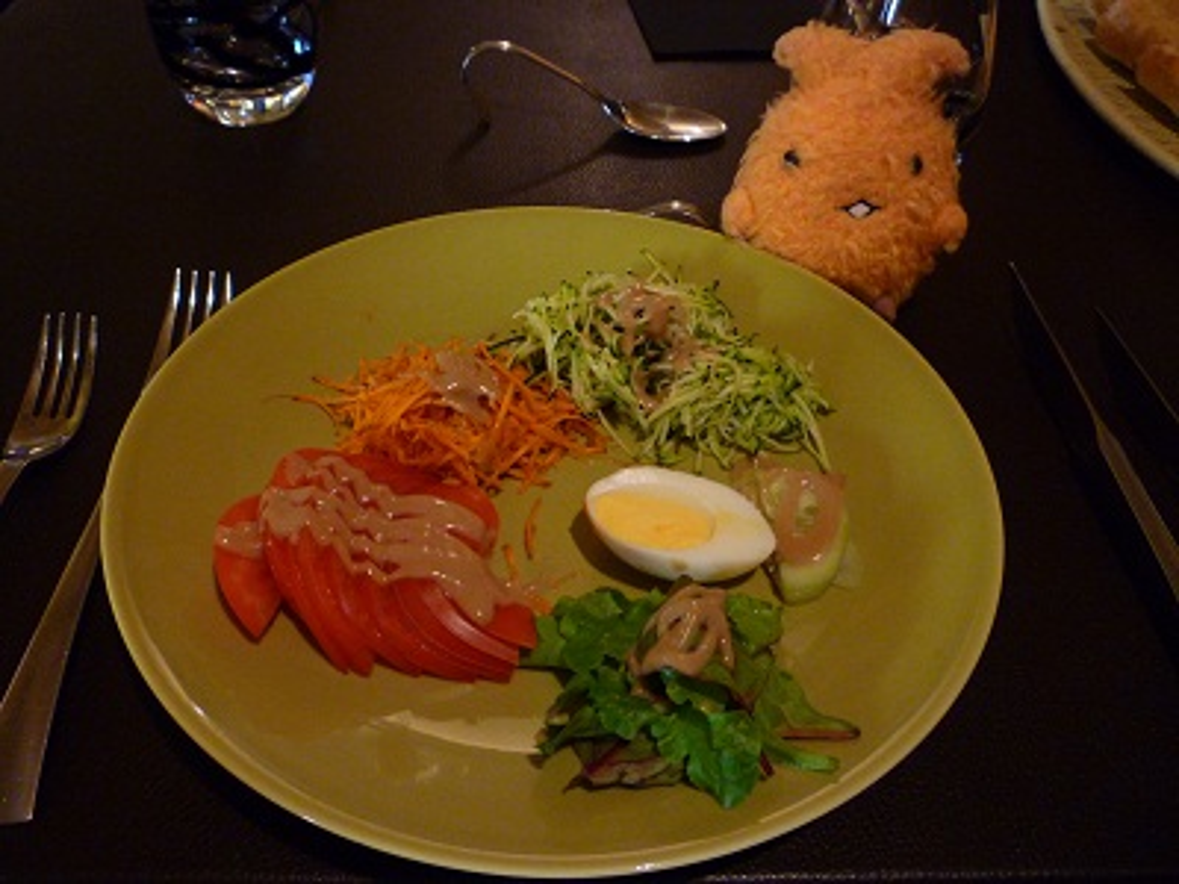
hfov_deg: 61.7
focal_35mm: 29
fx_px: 988
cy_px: 442
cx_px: 590
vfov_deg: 48.2
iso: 400
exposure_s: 1/8
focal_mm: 5.2
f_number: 3.3
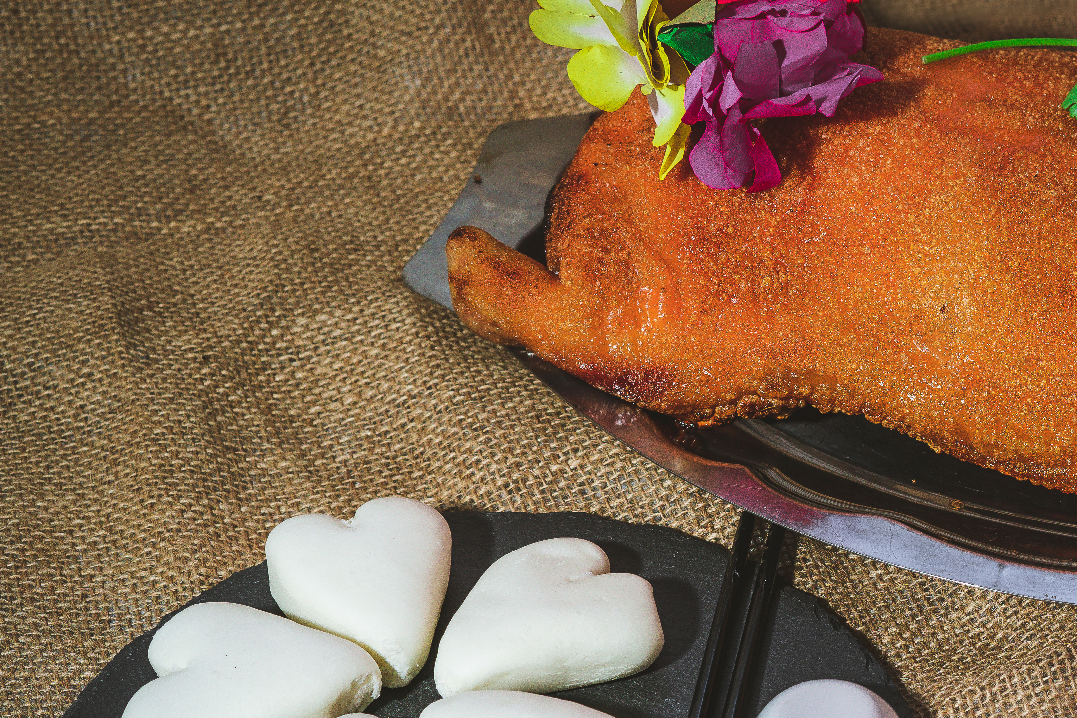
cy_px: 557
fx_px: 2932
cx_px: 982
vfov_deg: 13.9
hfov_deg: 20.4
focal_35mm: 98
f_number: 6.3
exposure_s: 1/125
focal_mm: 50
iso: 400
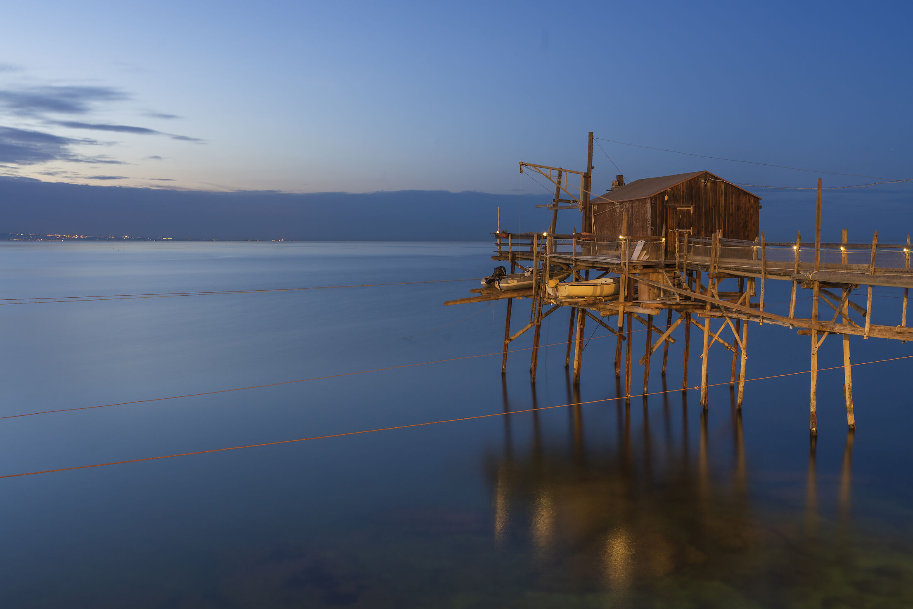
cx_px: 440
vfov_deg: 35.1
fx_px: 964
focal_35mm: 38
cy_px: 288
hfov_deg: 50.7
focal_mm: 35
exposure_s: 30
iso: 100
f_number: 10
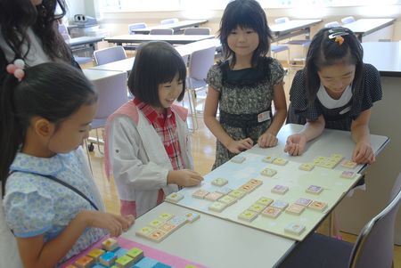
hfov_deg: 47.9
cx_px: 200
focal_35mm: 40
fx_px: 452
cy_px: 134
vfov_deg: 33.1
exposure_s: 1/60
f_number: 3.8
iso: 200
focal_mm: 27
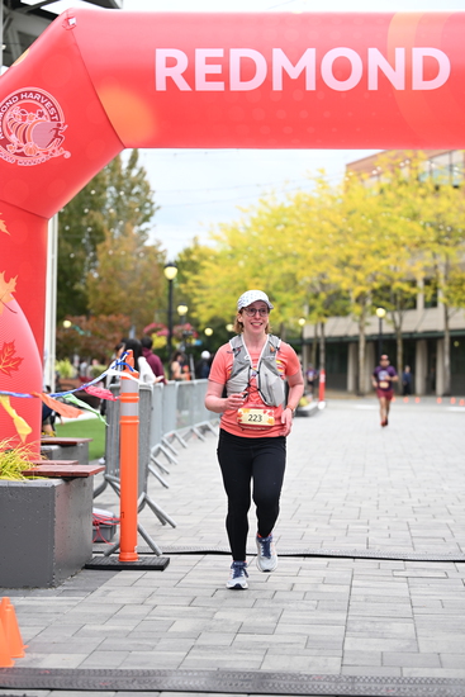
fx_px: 1510
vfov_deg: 26.0
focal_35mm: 78
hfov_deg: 17.5
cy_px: 348
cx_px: 232
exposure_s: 1/2000
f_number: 2.8
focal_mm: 78
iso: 640
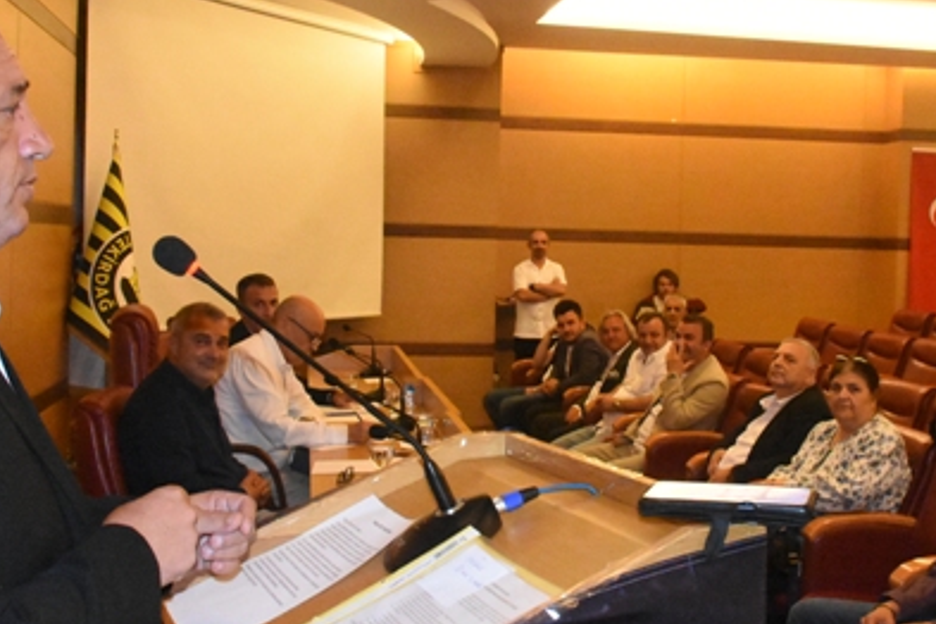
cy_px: 244
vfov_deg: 30.4
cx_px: 533
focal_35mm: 44
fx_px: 1144
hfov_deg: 44.4
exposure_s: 1/80
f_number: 10
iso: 12800
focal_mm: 18
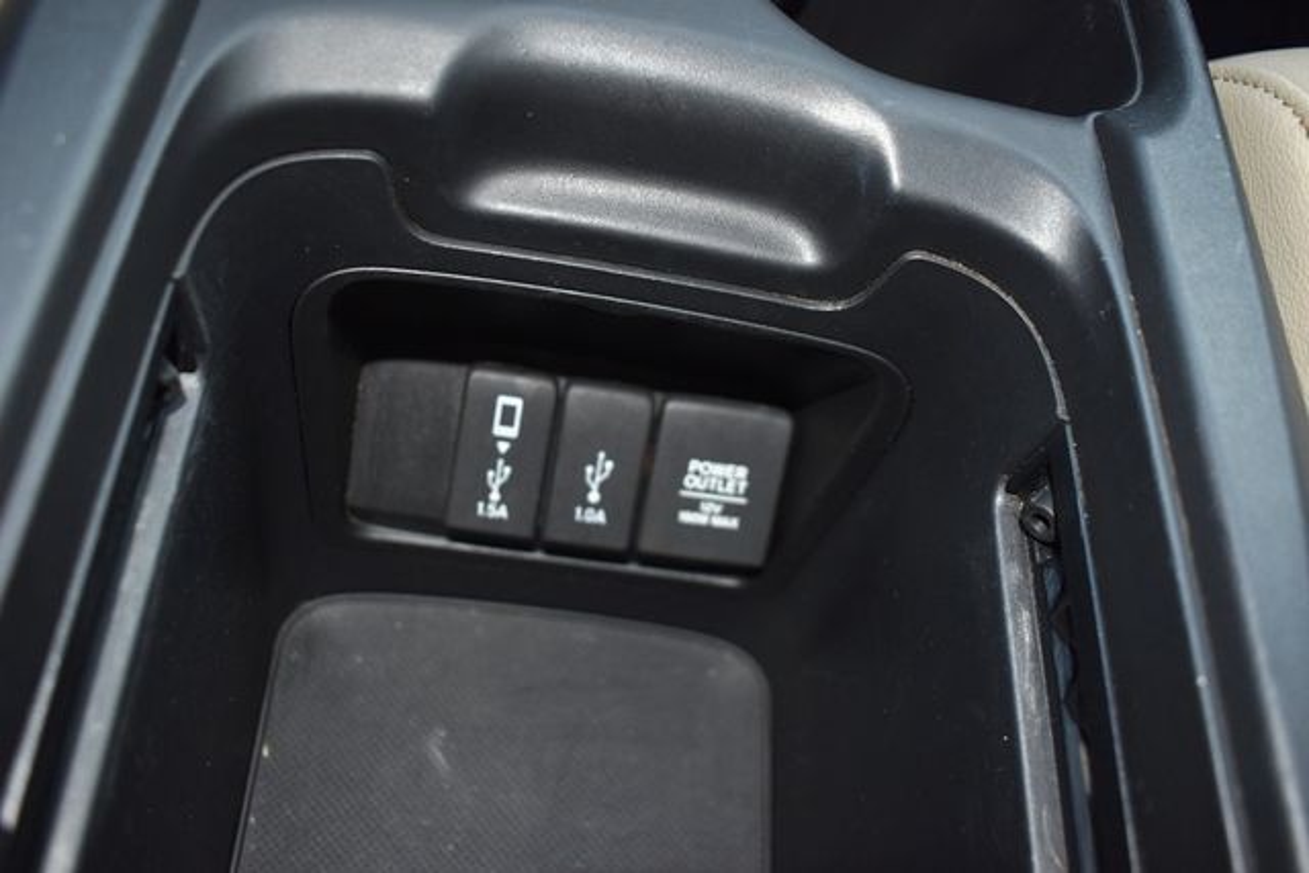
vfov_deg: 40.0
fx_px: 1200
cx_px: 654
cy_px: 436
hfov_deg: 57.2
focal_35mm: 33
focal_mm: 22
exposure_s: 1/125
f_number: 3.8
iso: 280
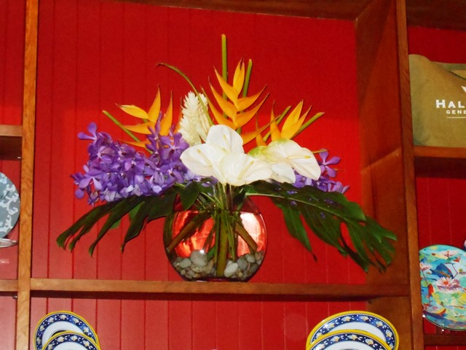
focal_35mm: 75
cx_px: 233
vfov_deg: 19.6
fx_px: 1010
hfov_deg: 26.0
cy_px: 175
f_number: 5.8
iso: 1100
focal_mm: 13.5
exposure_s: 1/60
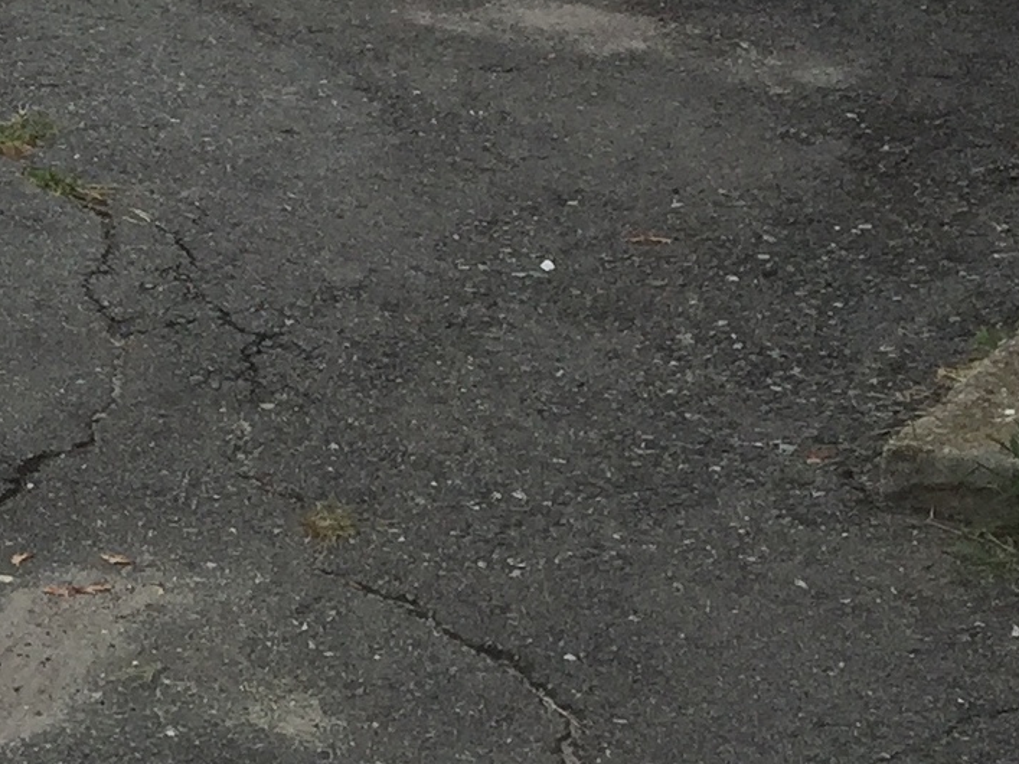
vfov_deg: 11.1
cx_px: -764
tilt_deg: -7.2
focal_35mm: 126
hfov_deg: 14.0
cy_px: -542
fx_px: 3708
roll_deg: +0.3
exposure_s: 1/1799
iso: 32
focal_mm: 4.15
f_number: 2.2
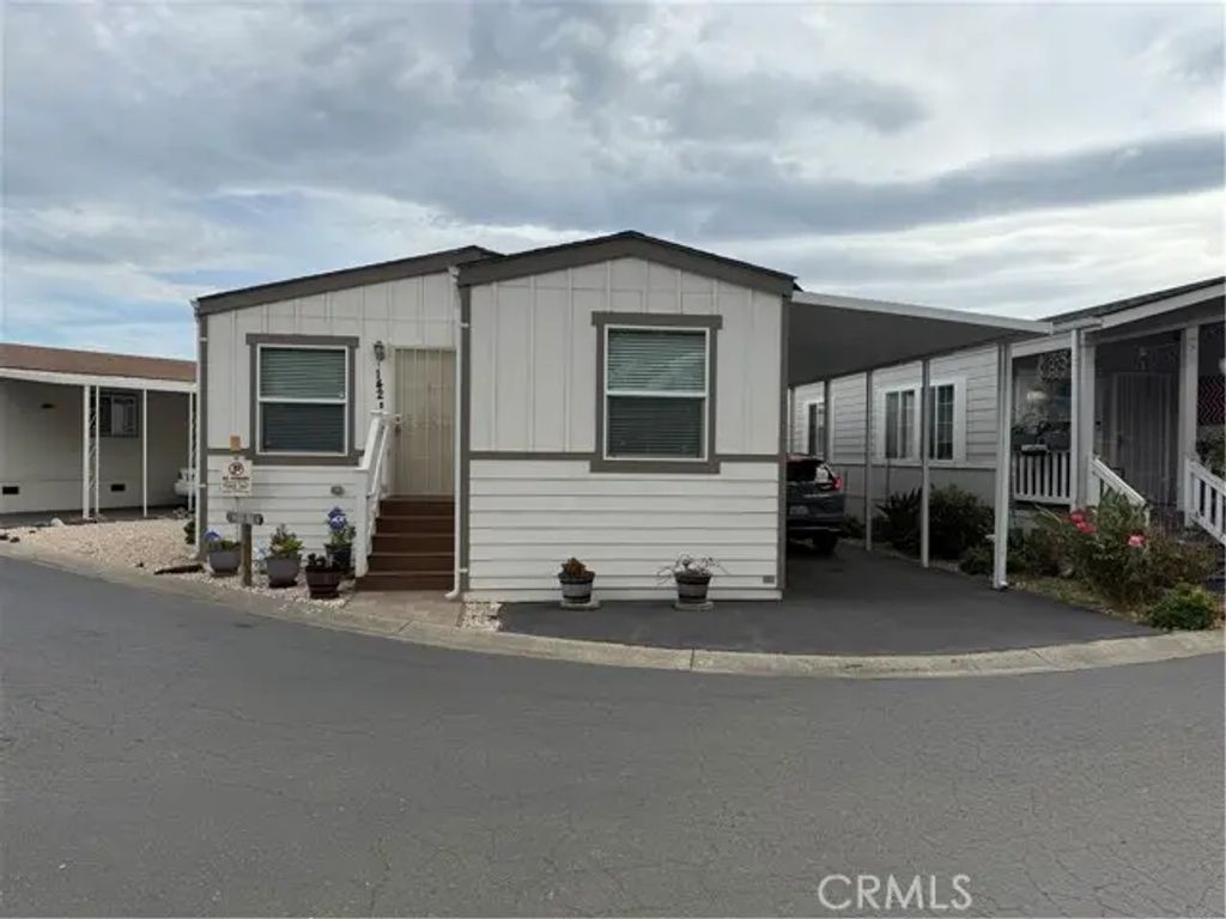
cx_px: 613
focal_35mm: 24
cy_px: 460
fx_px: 850
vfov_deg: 56.8
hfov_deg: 71.6
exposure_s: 1/3759
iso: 80
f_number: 1.78
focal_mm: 6.76
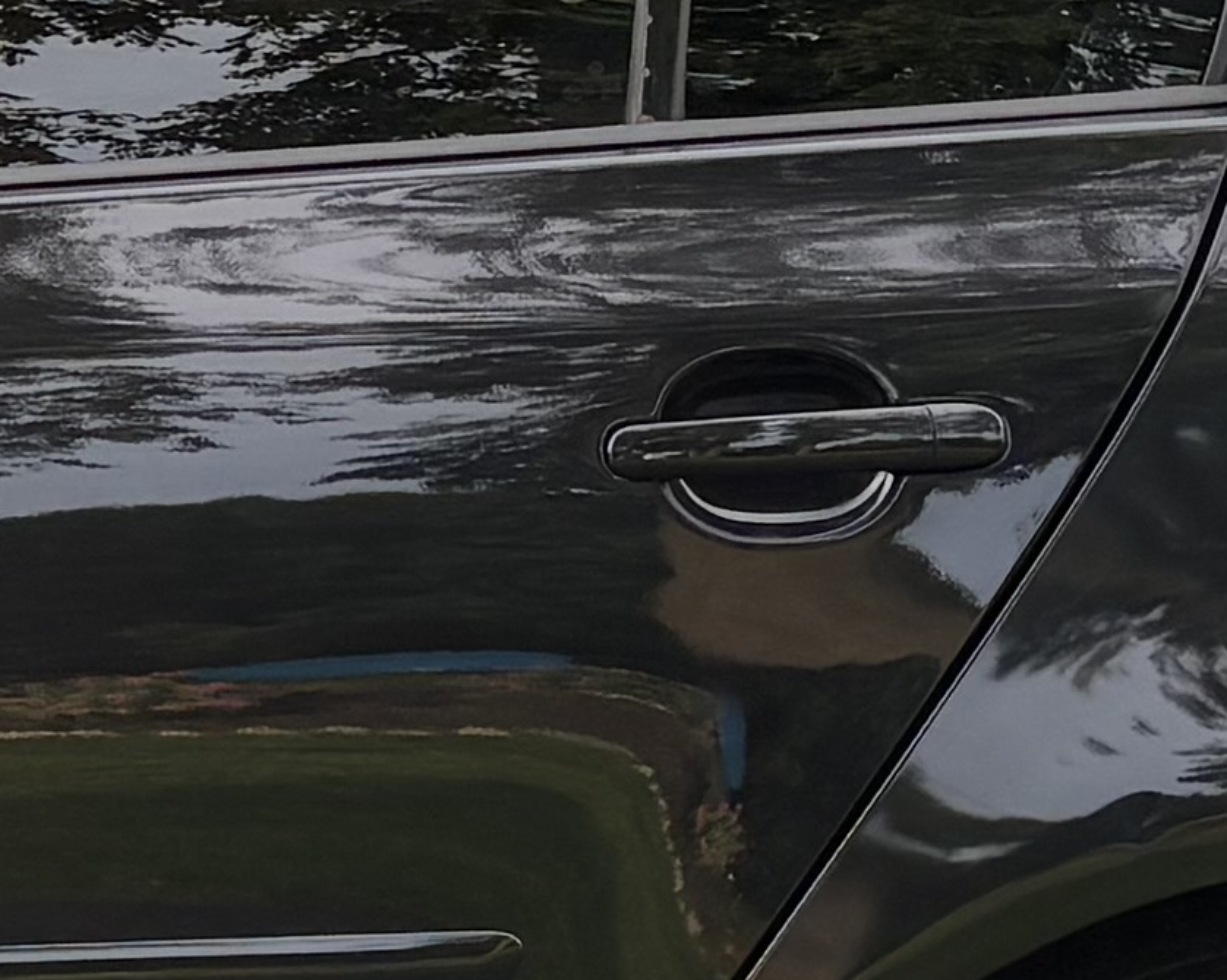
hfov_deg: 10.6
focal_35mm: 173
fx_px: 6281
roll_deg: +0.4
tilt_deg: -6.7
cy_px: 151
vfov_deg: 8.9
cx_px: -839
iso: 64
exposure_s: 1/361
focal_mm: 5.96
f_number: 1.6
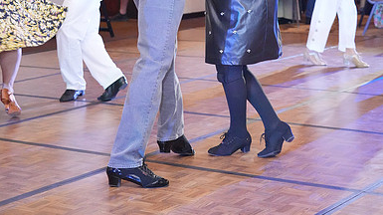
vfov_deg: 13.0
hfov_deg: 23.7
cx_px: 192
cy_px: -54
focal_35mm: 90
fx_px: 913
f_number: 4
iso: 12800
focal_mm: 57
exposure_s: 1/400
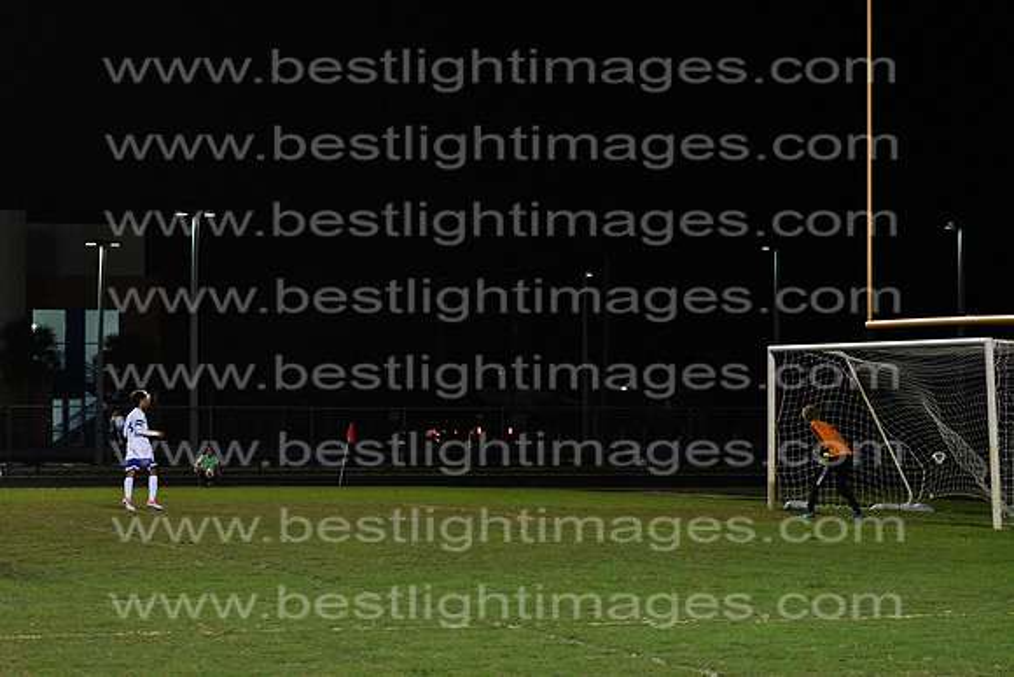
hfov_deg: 19.5
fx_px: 2958
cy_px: 338
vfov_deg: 13.0
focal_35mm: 105
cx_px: 507
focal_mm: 70
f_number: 4
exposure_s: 1/1000
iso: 6400
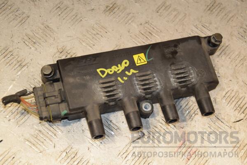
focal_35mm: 87
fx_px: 597
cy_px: 82
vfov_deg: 15.7
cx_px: 124
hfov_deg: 23.4
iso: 800
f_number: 6.3
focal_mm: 58
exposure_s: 1/200
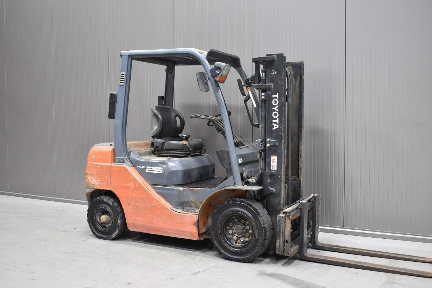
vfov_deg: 35.5
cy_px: 144
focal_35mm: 38
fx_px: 450
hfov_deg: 51.3
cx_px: 216
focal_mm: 25
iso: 1600
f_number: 5
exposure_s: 1/40
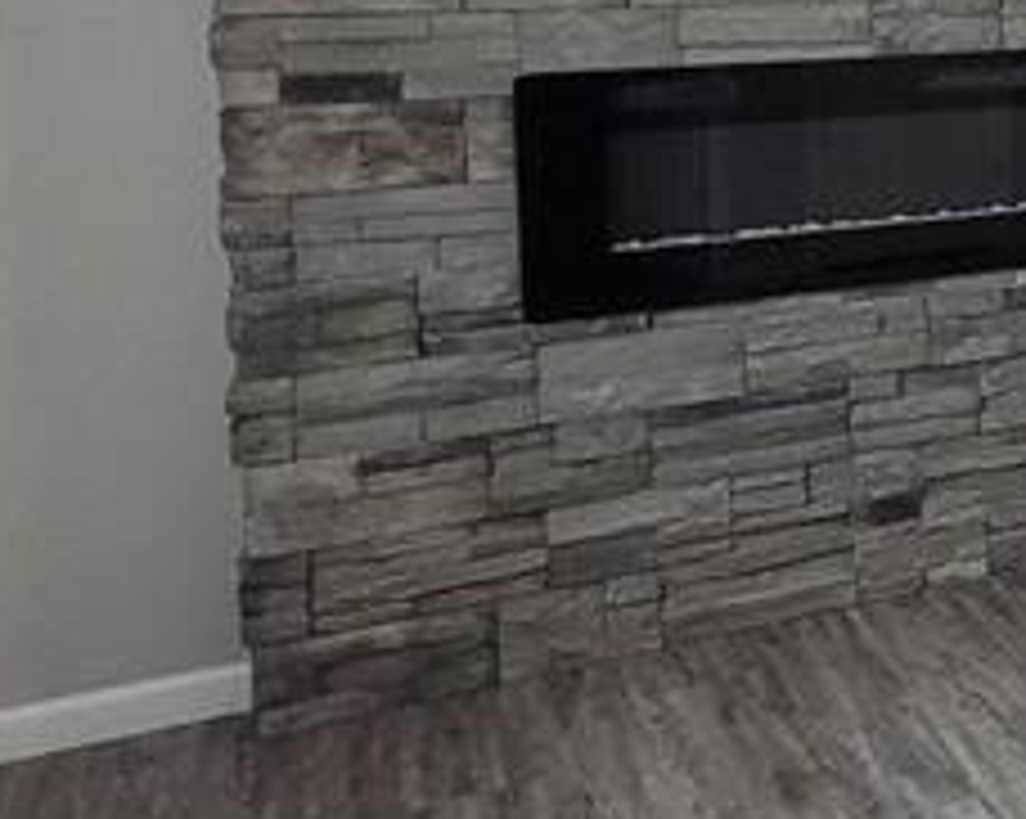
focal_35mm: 57
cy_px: 7
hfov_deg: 17.3
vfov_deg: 25.4
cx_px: 2241
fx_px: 1729
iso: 250
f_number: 2.2
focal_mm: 2.2
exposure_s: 1/60
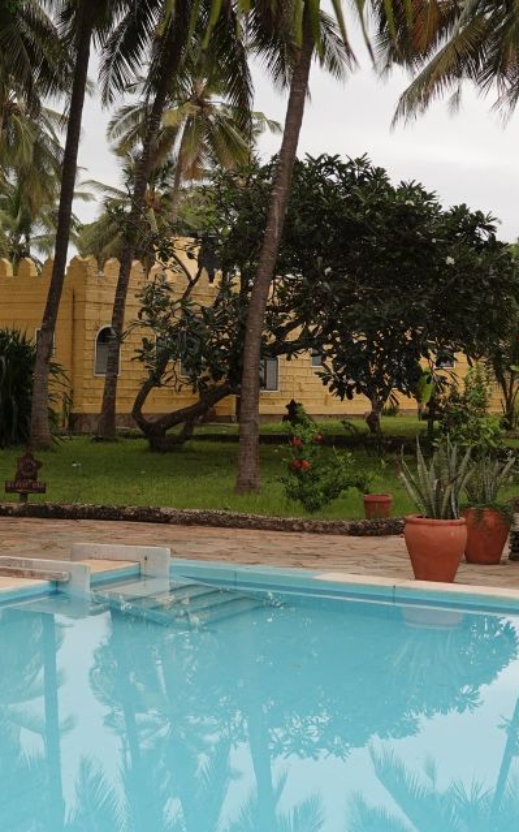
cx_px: 62
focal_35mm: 67
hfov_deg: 19.1
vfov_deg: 30.6
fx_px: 1517
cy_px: 414
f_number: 3.2
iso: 100
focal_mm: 12.96
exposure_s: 1/125
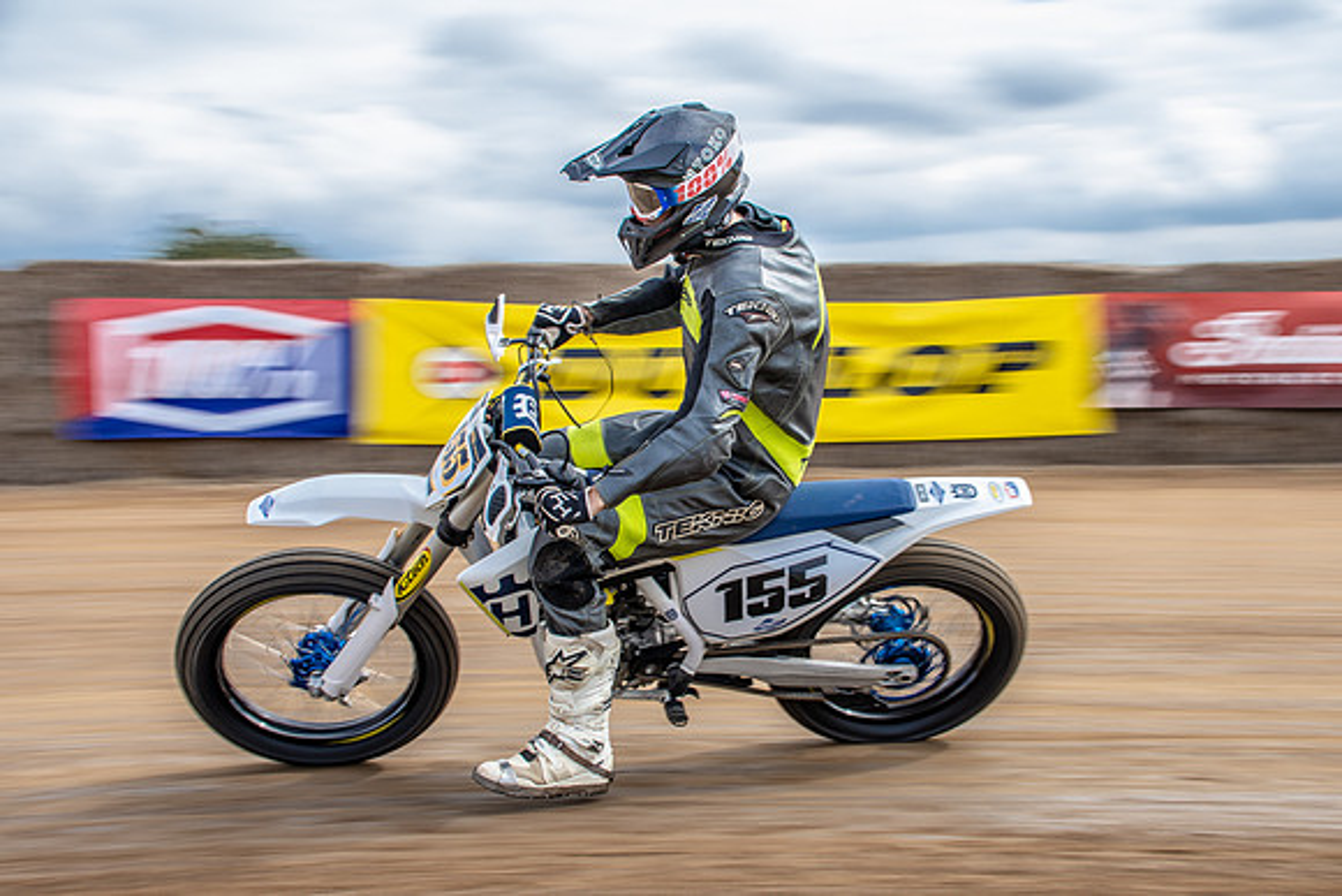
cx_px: 739
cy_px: 458
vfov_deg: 23.0
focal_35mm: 59
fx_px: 2200
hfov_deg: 33.9
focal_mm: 35
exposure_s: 1/125
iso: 125
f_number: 8
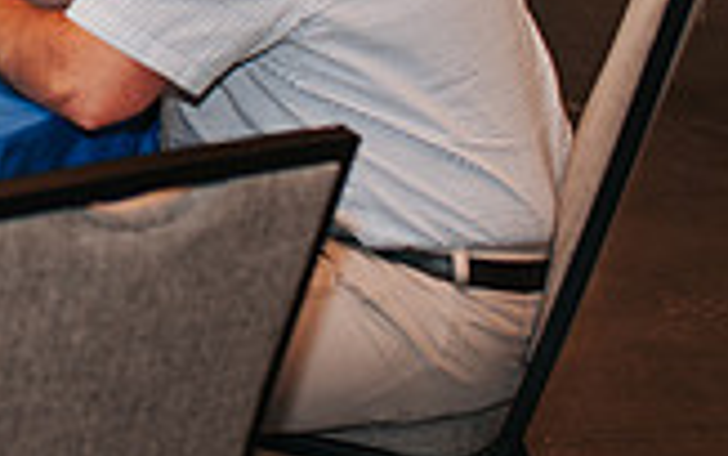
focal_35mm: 147
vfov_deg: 8.5
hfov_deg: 13.1
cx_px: -487
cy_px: -436
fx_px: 2918
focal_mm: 35
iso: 400
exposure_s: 1/160
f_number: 2.8
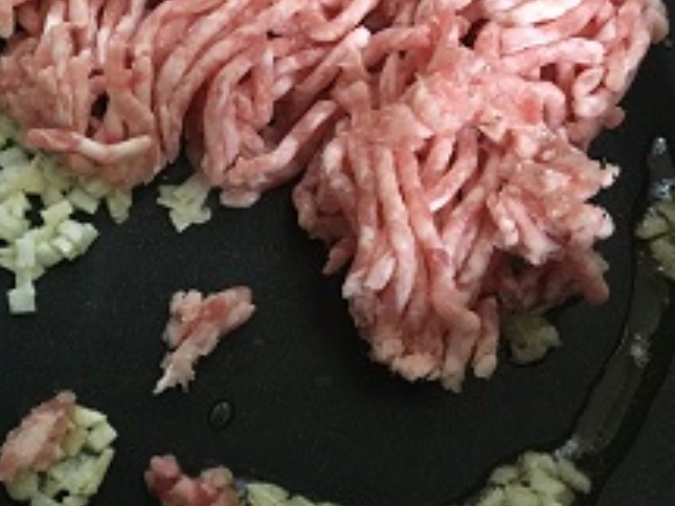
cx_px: 132
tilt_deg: -68.2
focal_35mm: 54
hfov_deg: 34.4
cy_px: 176
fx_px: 1052
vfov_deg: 26.9
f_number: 2.2
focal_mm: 4.15
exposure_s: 1/17
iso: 200
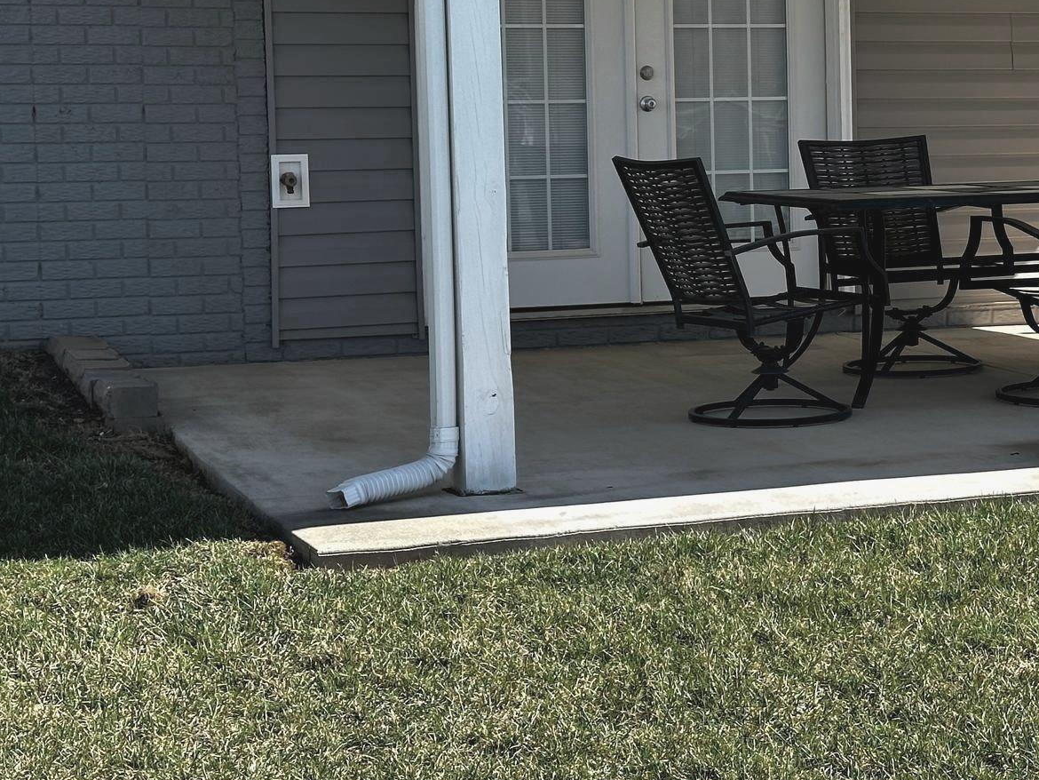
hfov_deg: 23.0
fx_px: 2522
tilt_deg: -2.8
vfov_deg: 17.5
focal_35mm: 84
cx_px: 824
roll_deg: +1.4
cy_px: 275
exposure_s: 1/1721
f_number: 1.78
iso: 64
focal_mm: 6.86
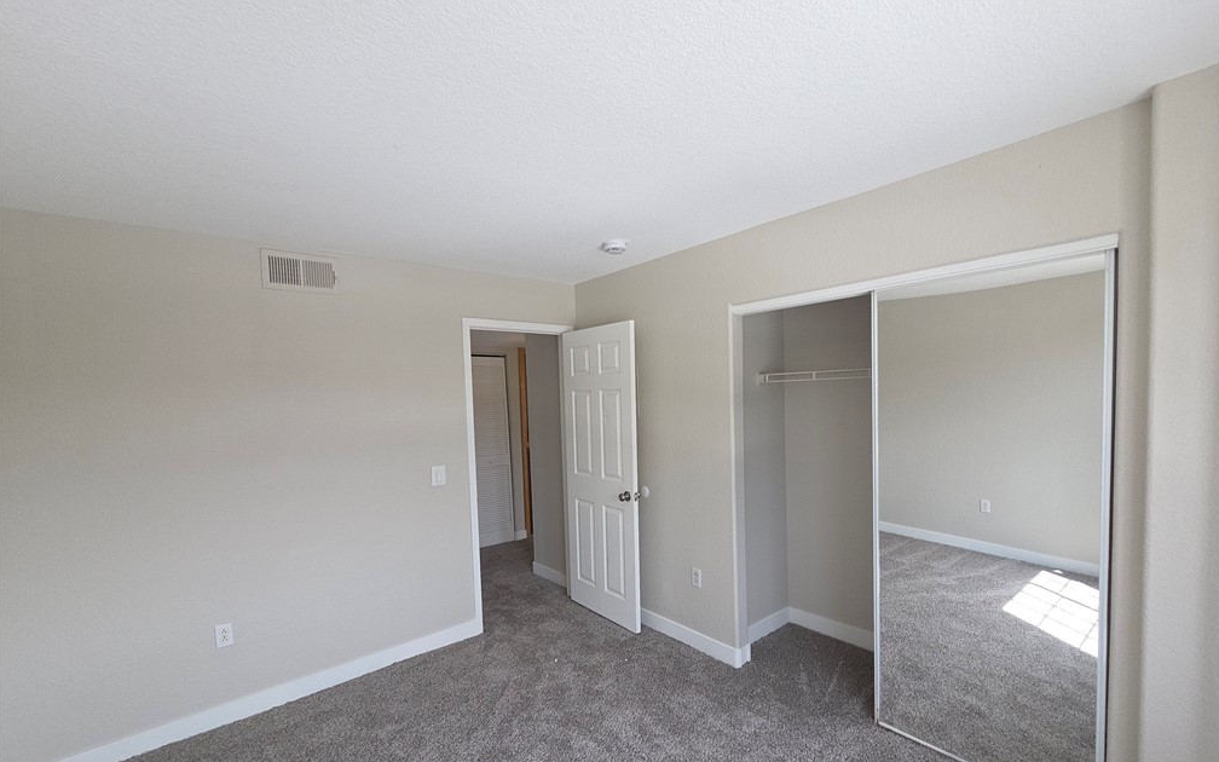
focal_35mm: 14
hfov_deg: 105.3
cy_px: 425
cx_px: 616
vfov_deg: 78.3
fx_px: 465
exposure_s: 1/186
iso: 50
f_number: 2.2
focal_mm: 2.2
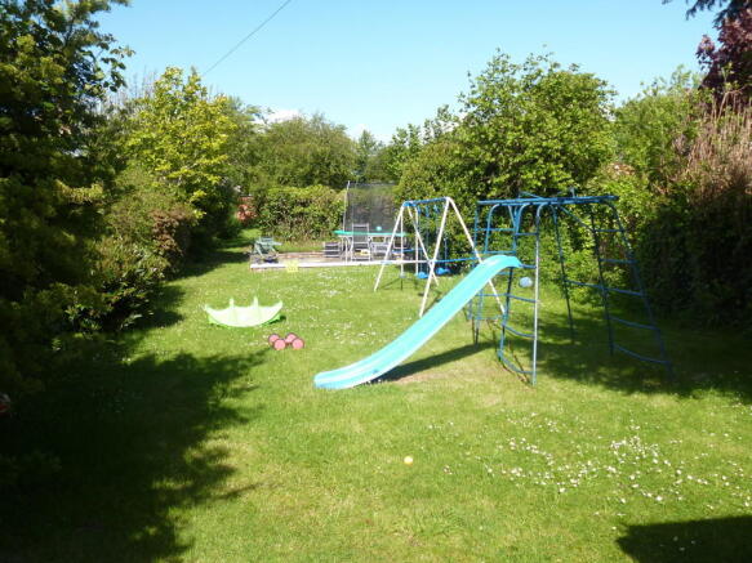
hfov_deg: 56.8
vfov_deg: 44.1
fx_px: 695
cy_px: 282
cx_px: 376
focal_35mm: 32
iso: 100
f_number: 2.9
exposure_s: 1/1000
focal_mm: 5.7
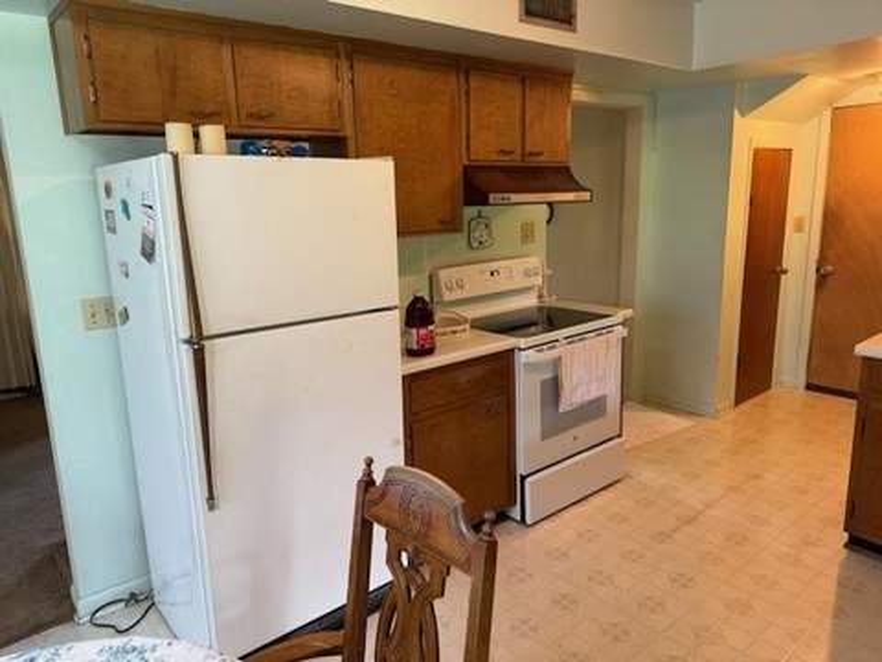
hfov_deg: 71.6
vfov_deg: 56.8
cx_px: 441
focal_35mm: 24
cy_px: 331
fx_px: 612
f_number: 1.78
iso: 160
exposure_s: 1/60
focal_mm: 6.76
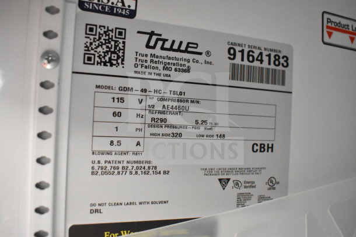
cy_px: 118
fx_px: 312
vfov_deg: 41.7
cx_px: 178
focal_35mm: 32
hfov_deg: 59.5
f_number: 3.8
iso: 9000
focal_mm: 21
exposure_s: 1/30
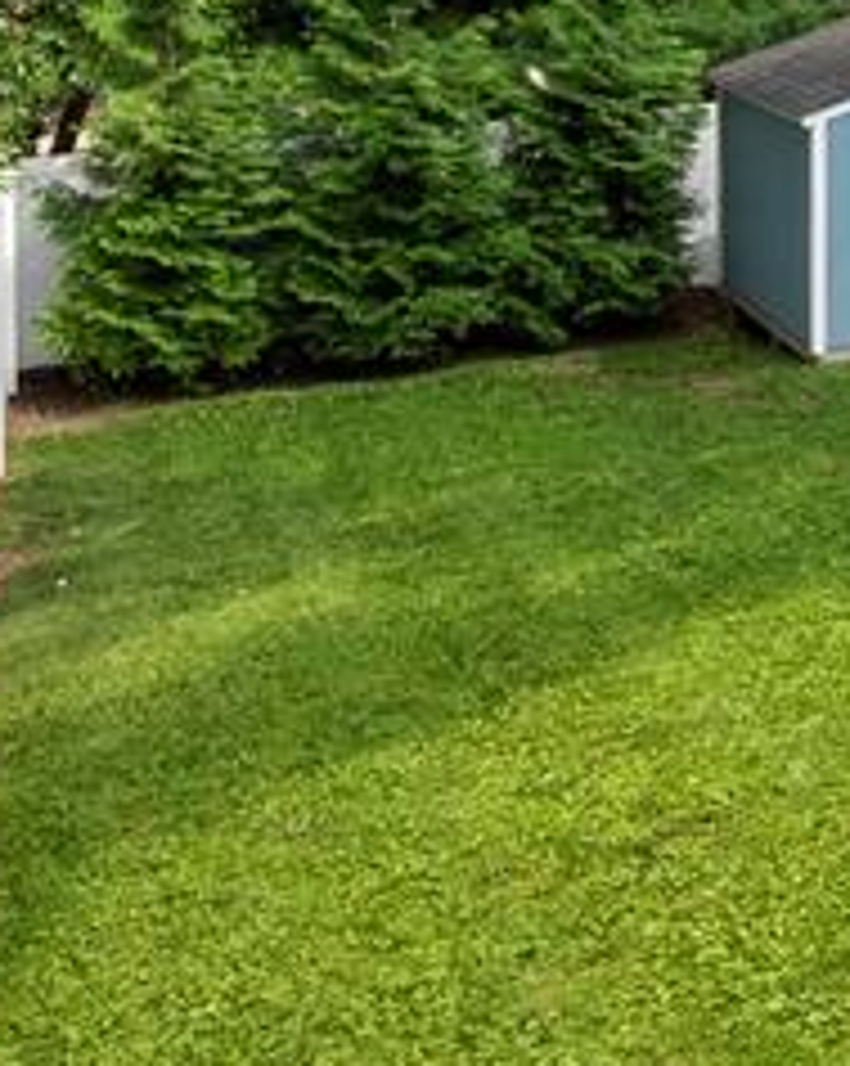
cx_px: 1448
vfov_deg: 28.2
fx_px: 2048
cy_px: 142
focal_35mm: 65
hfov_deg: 19.0
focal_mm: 16
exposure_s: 1/320
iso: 100
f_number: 4
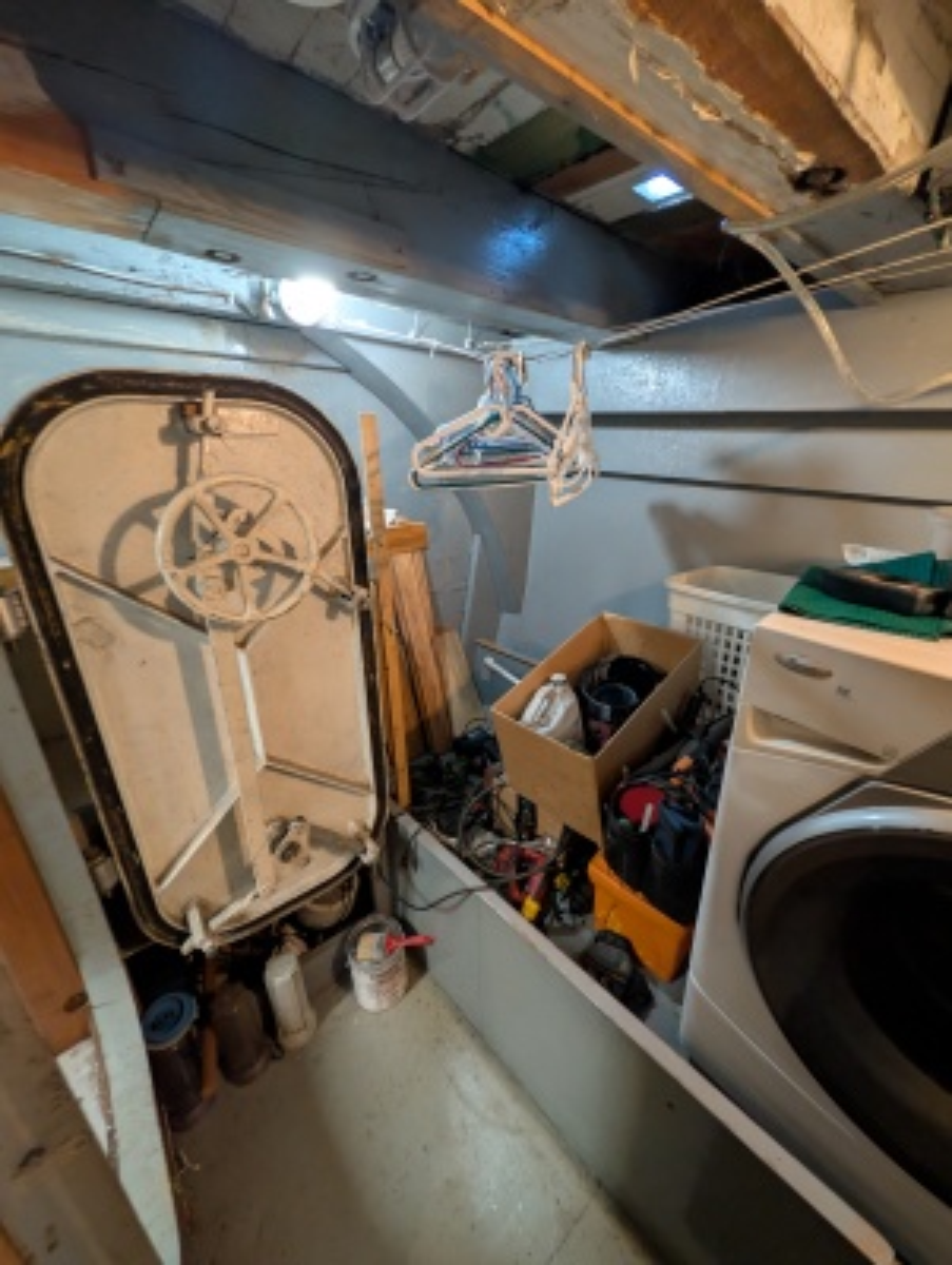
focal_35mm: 12
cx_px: 476
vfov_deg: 110.5
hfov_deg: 94.6
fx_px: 439
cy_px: 632
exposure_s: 1/30
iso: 178
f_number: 1.7
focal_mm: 2.02
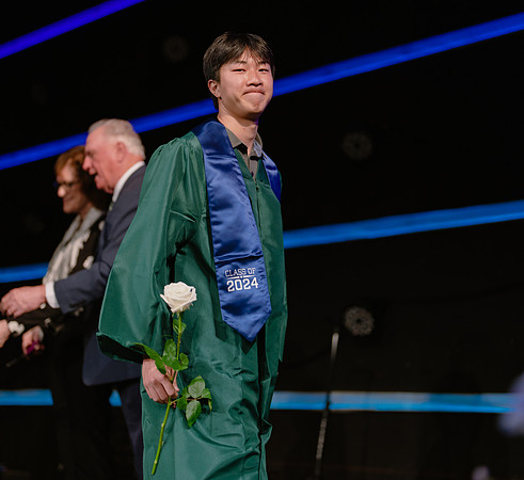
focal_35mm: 68
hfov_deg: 26.4
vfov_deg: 24.2
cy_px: 213
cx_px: 252
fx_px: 1119
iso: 640
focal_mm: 50
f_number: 1.2
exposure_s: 1/320
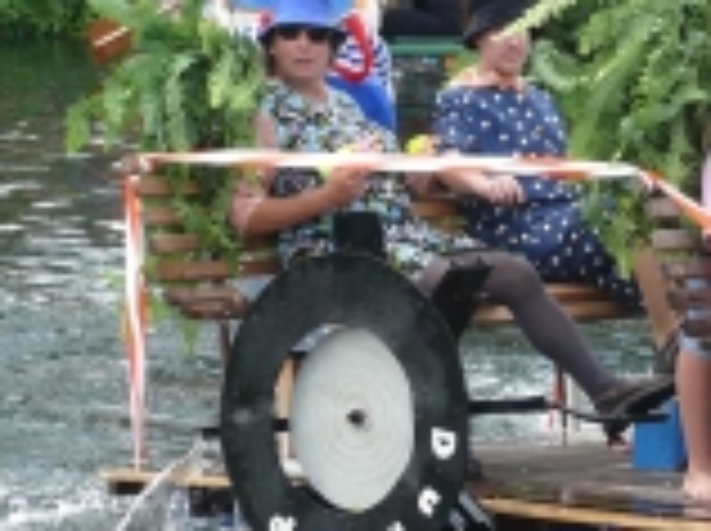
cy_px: 43
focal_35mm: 228
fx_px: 4676
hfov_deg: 8.6
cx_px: 832
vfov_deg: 6.5
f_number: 3.2
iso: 160
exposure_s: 1/500
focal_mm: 15.3
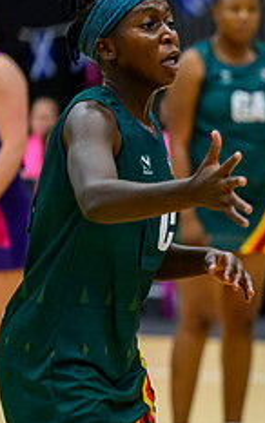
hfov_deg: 3.2
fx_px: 4683
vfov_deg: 5.2
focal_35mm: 406
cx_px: 514
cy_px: 259
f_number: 3.5
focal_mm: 160
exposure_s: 1/1000
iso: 5000
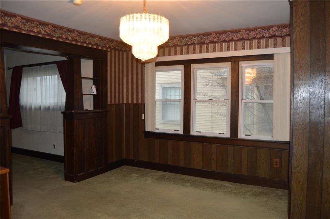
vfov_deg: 47.8
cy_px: 110
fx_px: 247
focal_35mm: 27
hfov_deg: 67.4
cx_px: 165
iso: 450
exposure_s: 1/60
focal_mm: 18
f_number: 3.5
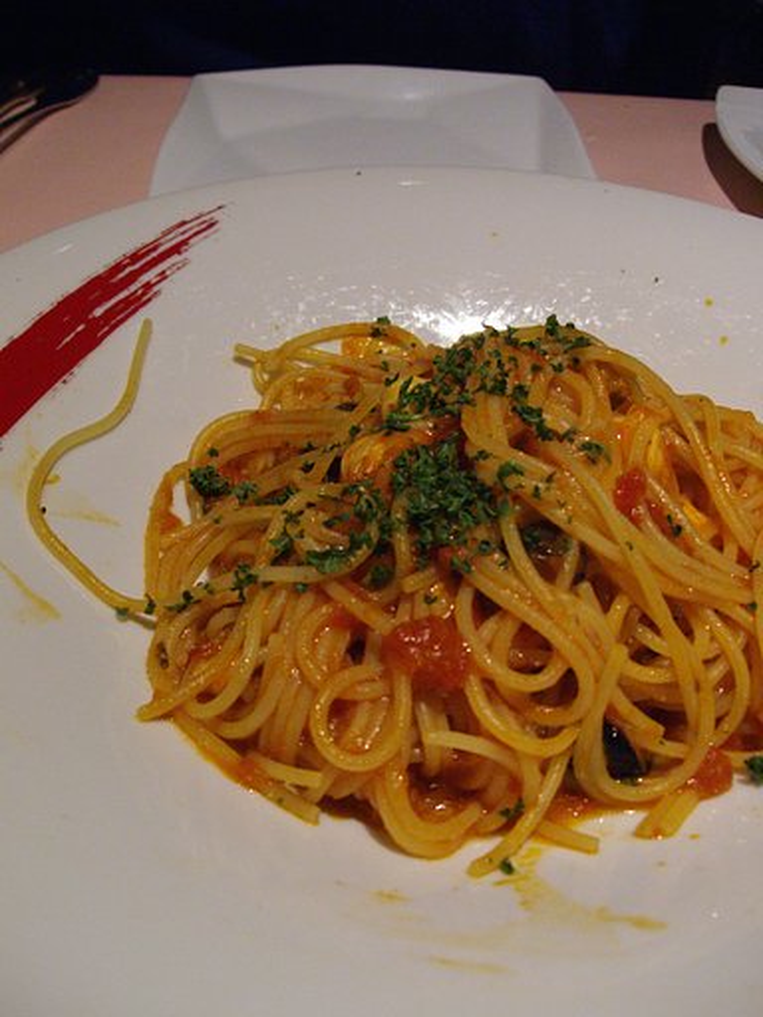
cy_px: 508
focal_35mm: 36
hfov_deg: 39.7
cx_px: 382
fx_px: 1058
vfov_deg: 51.4
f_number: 2.7
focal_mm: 6
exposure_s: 1/80
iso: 320
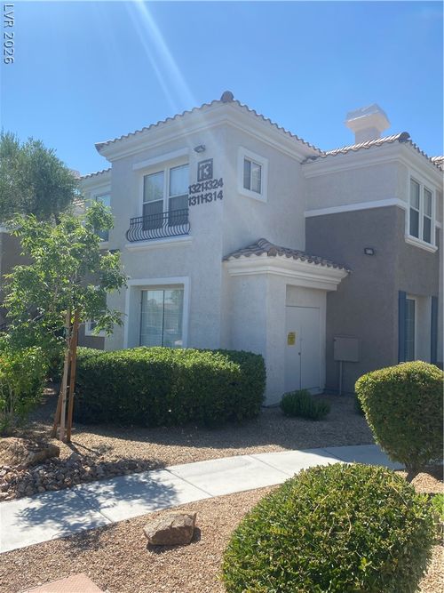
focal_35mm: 26
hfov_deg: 53.0
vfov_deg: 67.3
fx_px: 445
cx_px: 222
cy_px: 296
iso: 32
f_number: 1.8
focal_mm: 4.25
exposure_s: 1/2625
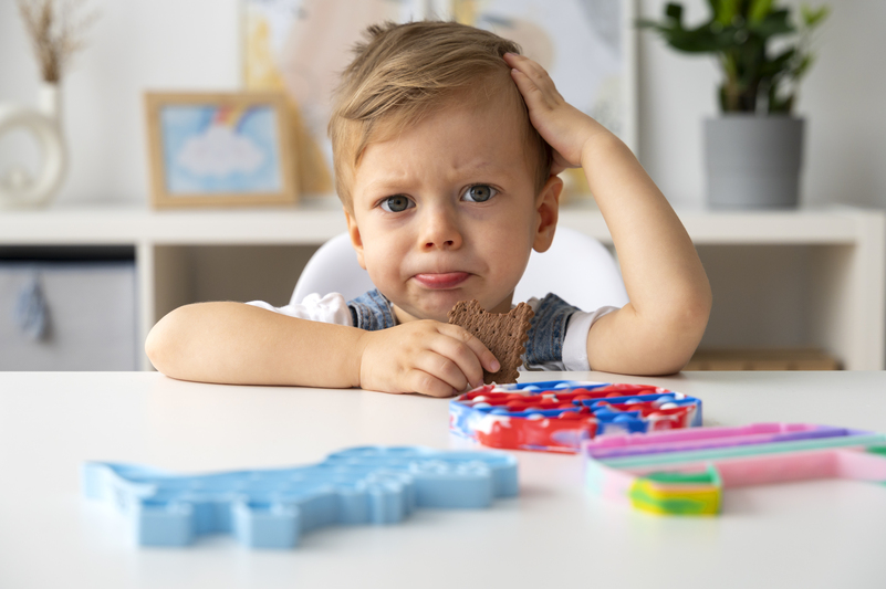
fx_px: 1672
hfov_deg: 29.7
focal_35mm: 68
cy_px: 294
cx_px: 443
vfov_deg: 20.0
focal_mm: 68
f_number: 5
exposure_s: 1/640
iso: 640
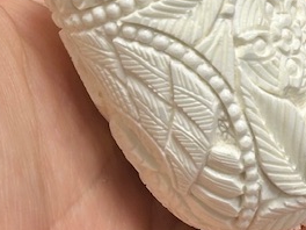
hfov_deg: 8.4
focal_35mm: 233
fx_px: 2060
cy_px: -36
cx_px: 360
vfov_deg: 6.3
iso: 40
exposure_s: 1/101
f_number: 1.78
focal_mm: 6.86
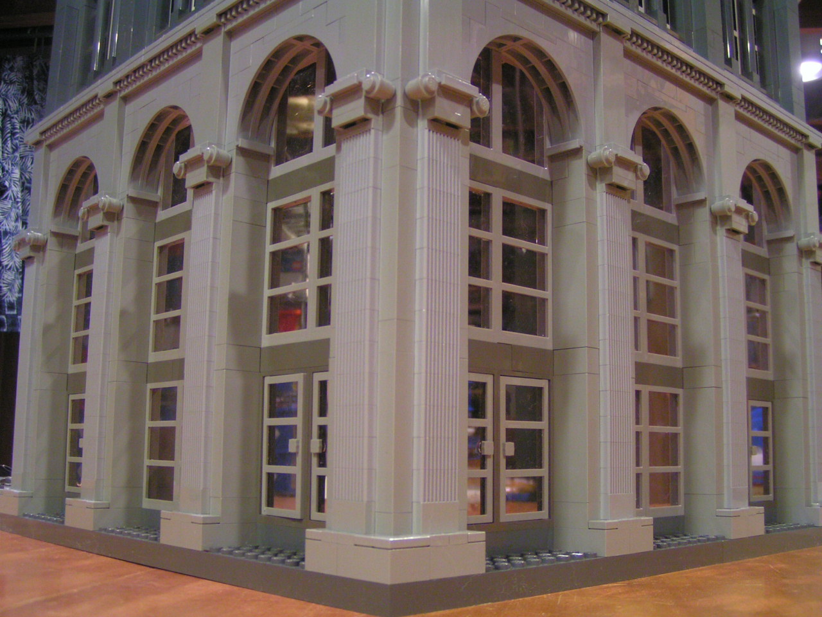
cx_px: 411
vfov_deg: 37.7
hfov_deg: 49.0
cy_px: 308
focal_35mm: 38
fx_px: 902
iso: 200
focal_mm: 5.8
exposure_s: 1/6
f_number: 2.8
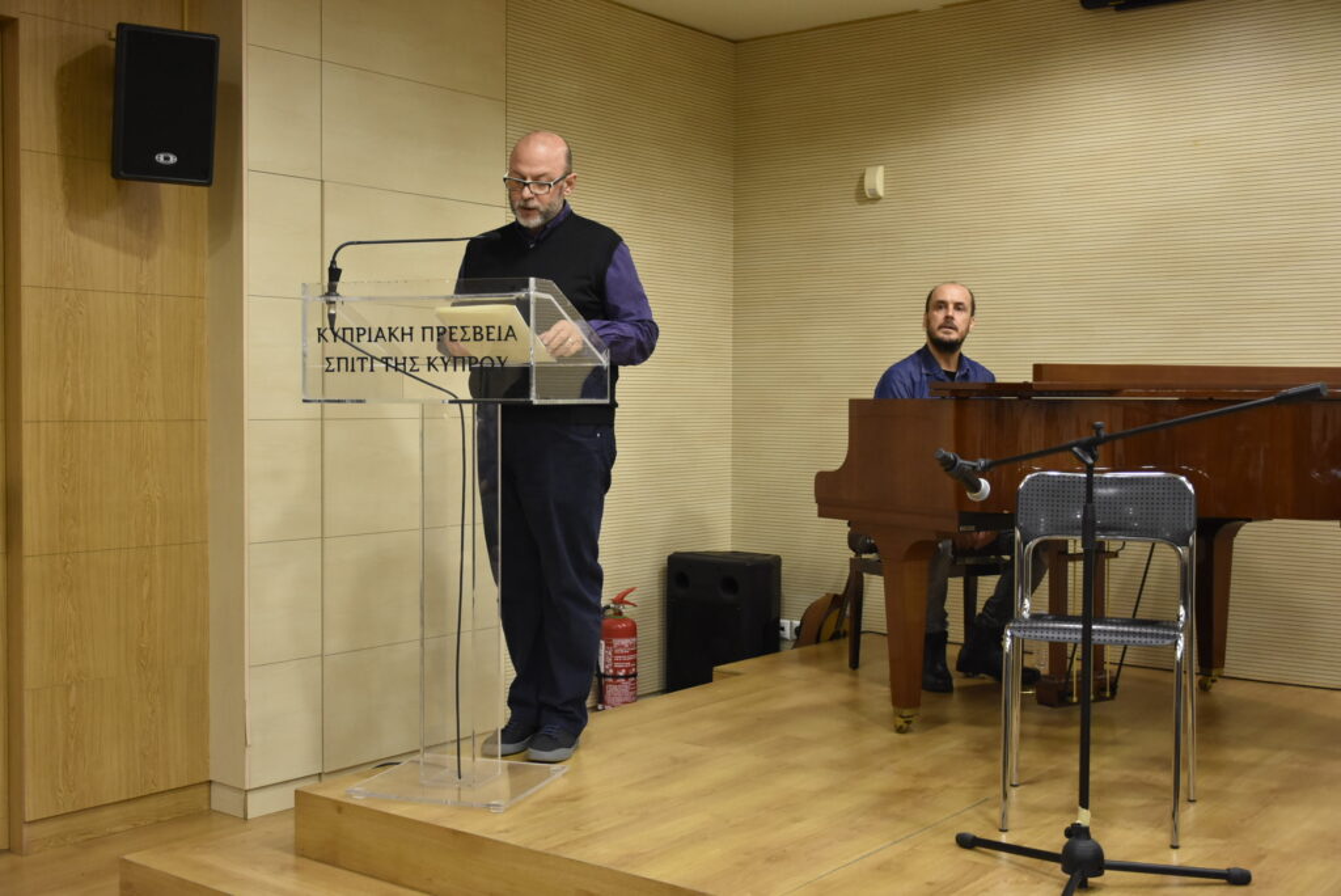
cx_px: 670
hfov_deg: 49.5
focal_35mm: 39
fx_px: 1454
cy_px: 448
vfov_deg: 34.3
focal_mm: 26
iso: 1600
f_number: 3.8
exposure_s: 1/50
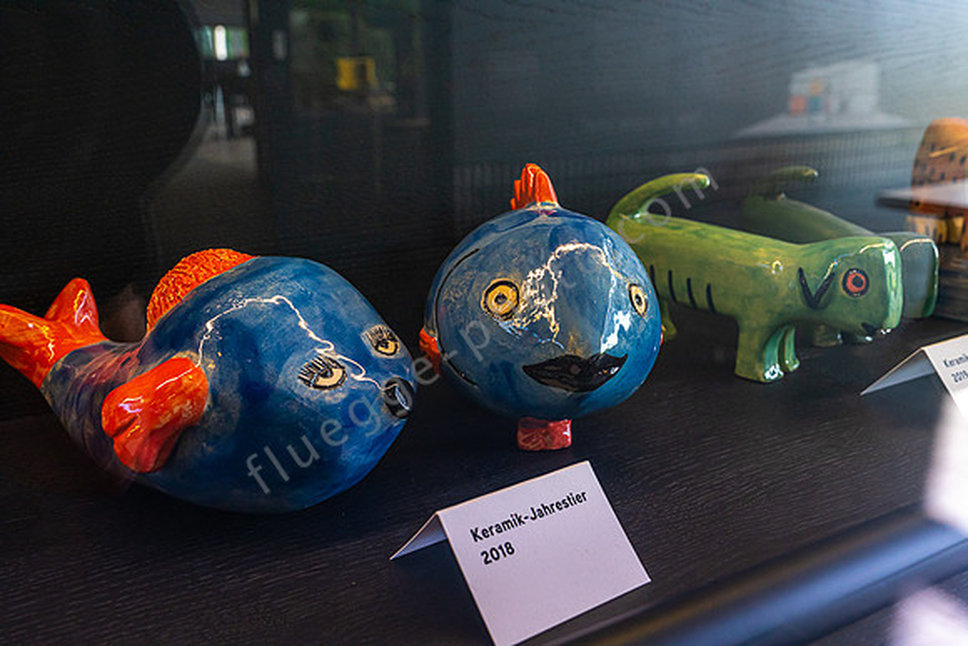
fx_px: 941
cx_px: 484
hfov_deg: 54.4
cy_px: 323
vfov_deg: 37.9
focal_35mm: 35
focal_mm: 35
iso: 3200
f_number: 8
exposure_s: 1/160
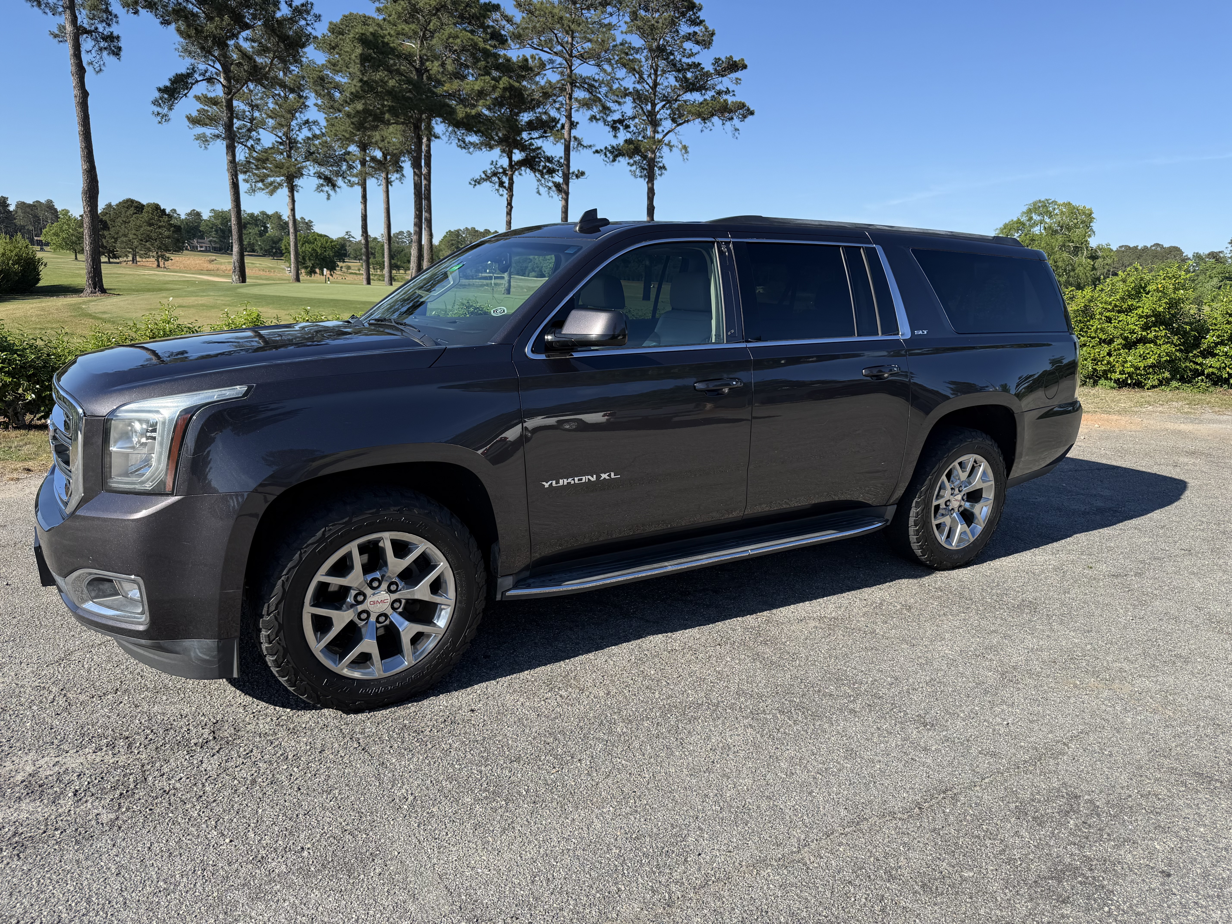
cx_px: 616
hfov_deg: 71.6
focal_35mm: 24
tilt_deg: -11.8
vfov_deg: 56.8
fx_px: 854
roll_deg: -1.7
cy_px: 462
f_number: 1.78
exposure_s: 1/2907
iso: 80
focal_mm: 6.76
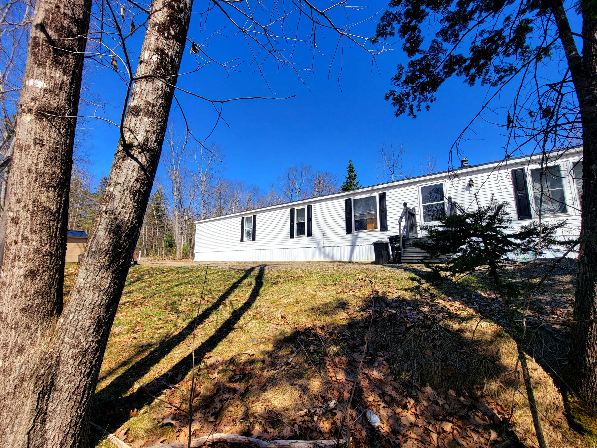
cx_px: 298
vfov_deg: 89.9
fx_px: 224
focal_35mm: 13
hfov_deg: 106.2
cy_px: 224
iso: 50
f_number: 2.2
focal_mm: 2.2
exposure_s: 1/1429
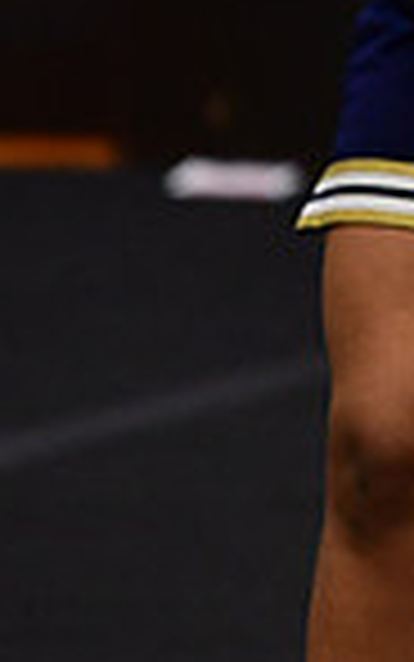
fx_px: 21822
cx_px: 1138
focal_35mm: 1210
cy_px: -97
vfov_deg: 1.7
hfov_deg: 1.1
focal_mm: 200
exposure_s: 1/800
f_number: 2.8
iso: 4000
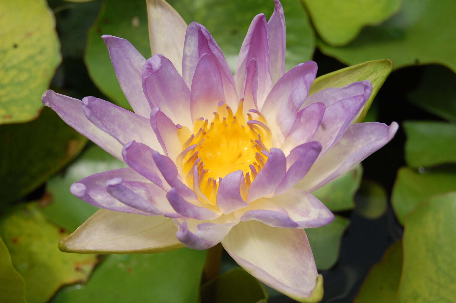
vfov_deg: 18.1
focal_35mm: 75
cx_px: 228
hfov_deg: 27.0
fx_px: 949
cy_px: 152
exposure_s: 1/400
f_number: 10
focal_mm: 50
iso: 200
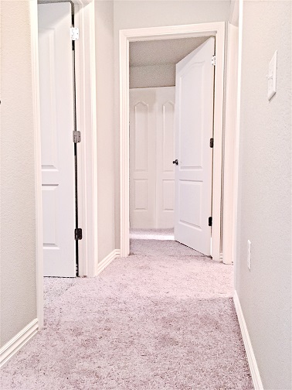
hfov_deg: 48.2
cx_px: 146
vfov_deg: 61.7
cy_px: 195
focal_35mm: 29
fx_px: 326
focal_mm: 4.15
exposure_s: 1/15
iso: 200
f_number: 2.2
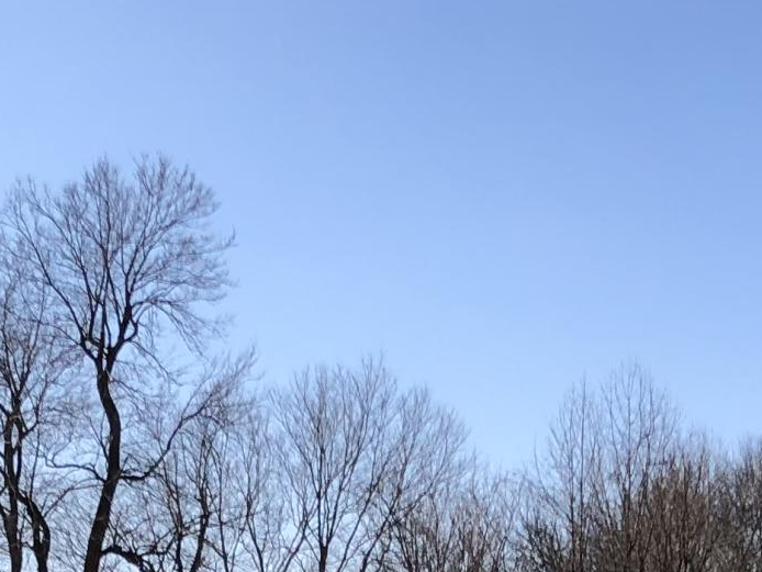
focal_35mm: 121
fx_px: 2664
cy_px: 1064
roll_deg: +0.3
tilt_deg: -7.0
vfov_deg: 11.3
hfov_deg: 16.2
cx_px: 490
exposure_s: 1/1453
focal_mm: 3.99
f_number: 1.8
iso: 20
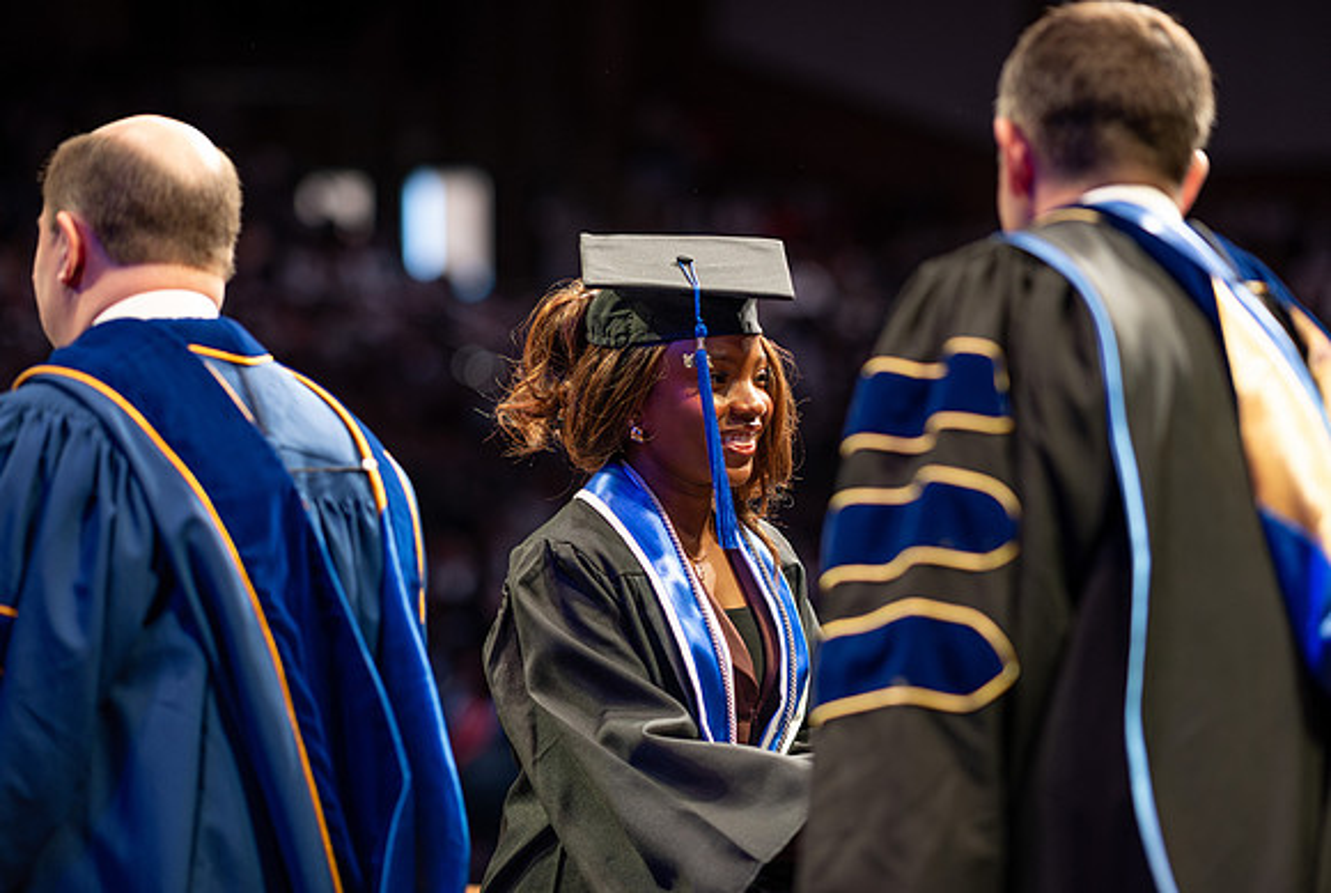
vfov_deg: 12.7
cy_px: 433
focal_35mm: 109
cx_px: 679
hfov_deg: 18.8
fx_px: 4023
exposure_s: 1/320
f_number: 2
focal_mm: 105
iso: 1600
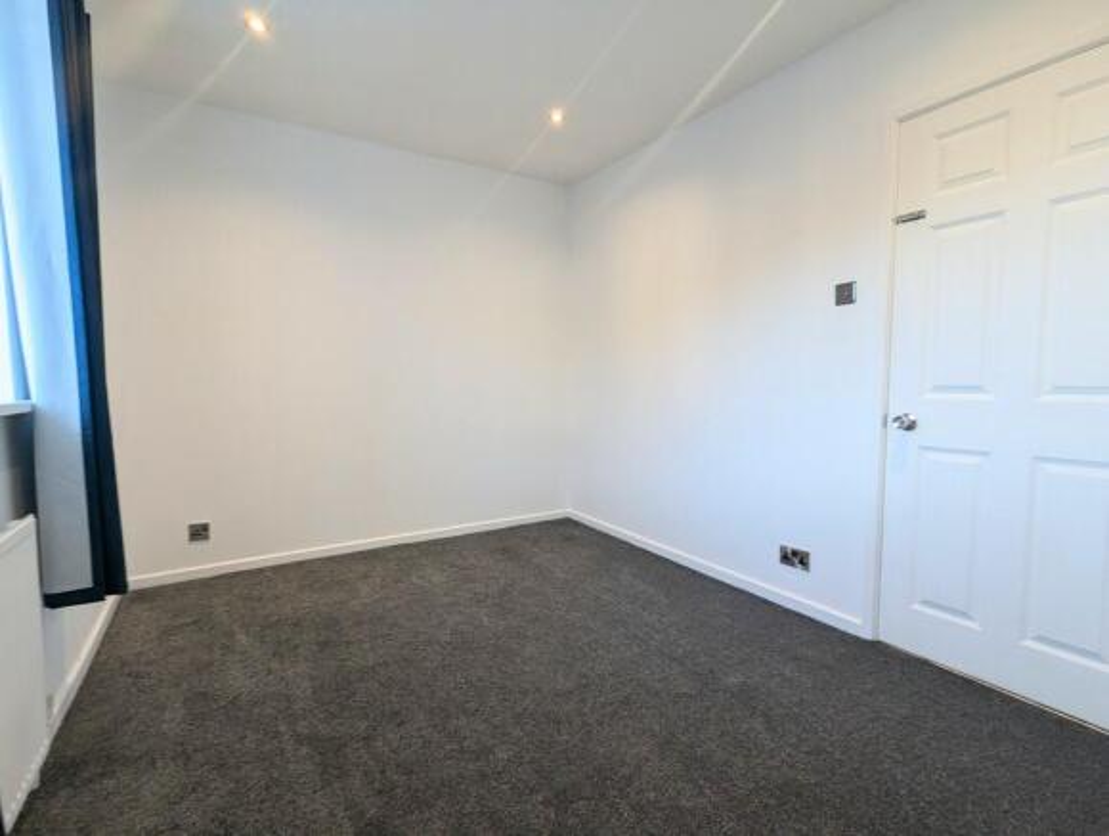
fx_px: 513
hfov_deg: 94.4
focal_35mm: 16
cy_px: 418
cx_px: 554
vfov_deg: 78.3
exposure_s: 1/25
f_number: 2.2
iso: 57
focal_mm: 2.35
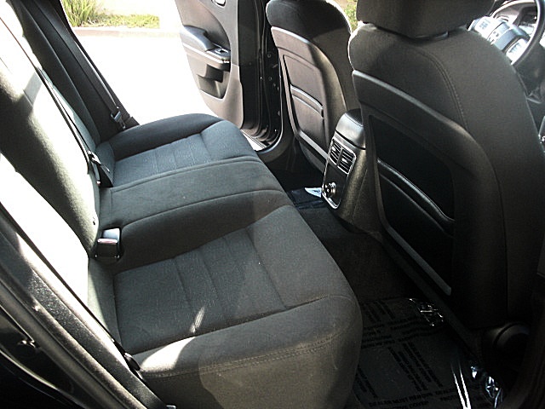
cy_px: 204
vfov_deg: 39.7
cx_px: 272
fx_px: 567
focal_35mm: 36
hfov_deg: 51.4
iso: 200
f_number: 2.8
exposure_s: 1/80
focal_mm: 6.3
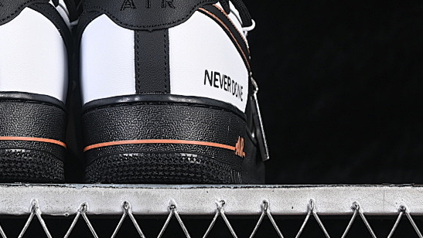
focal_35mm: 155
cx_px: 87
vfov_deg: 7.8
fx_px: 1739
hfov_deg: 13.8
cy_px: 11
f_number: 6.3
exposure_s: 1/60
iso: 160
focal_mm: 50
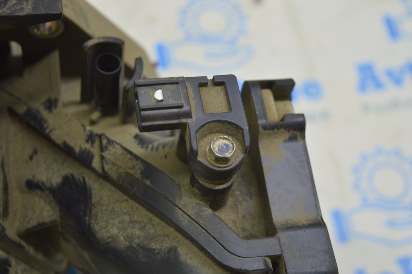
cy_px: 137
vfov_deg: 20.1
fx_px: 772
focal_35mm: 68
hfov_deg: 29.9
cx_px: 206
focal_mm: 45
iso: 400
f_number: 5.6
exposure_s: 1/25
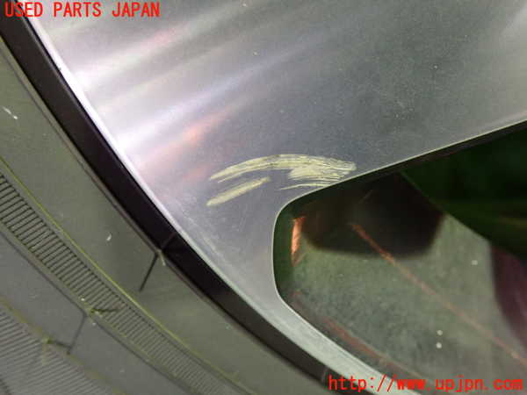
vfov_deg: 46.8
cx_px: 264
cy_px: 198
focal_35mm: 30
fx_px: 457
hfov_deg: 60.0
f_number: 2.3
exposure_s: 1/15
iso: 800
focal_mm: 5.4
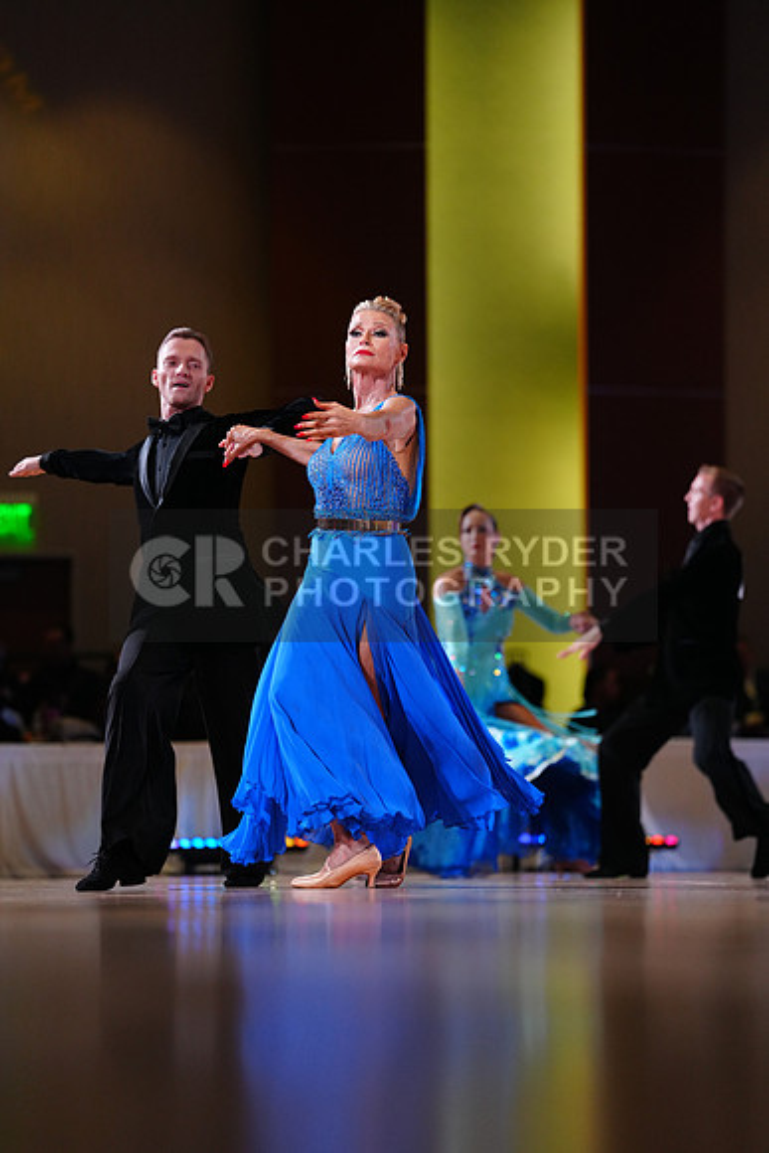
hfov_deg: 9.0
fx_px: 4899
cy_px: 576
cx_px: 384
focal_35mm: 153
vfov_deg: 13.4
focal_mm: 153
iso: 2000
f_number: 2.8
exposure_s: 1/400
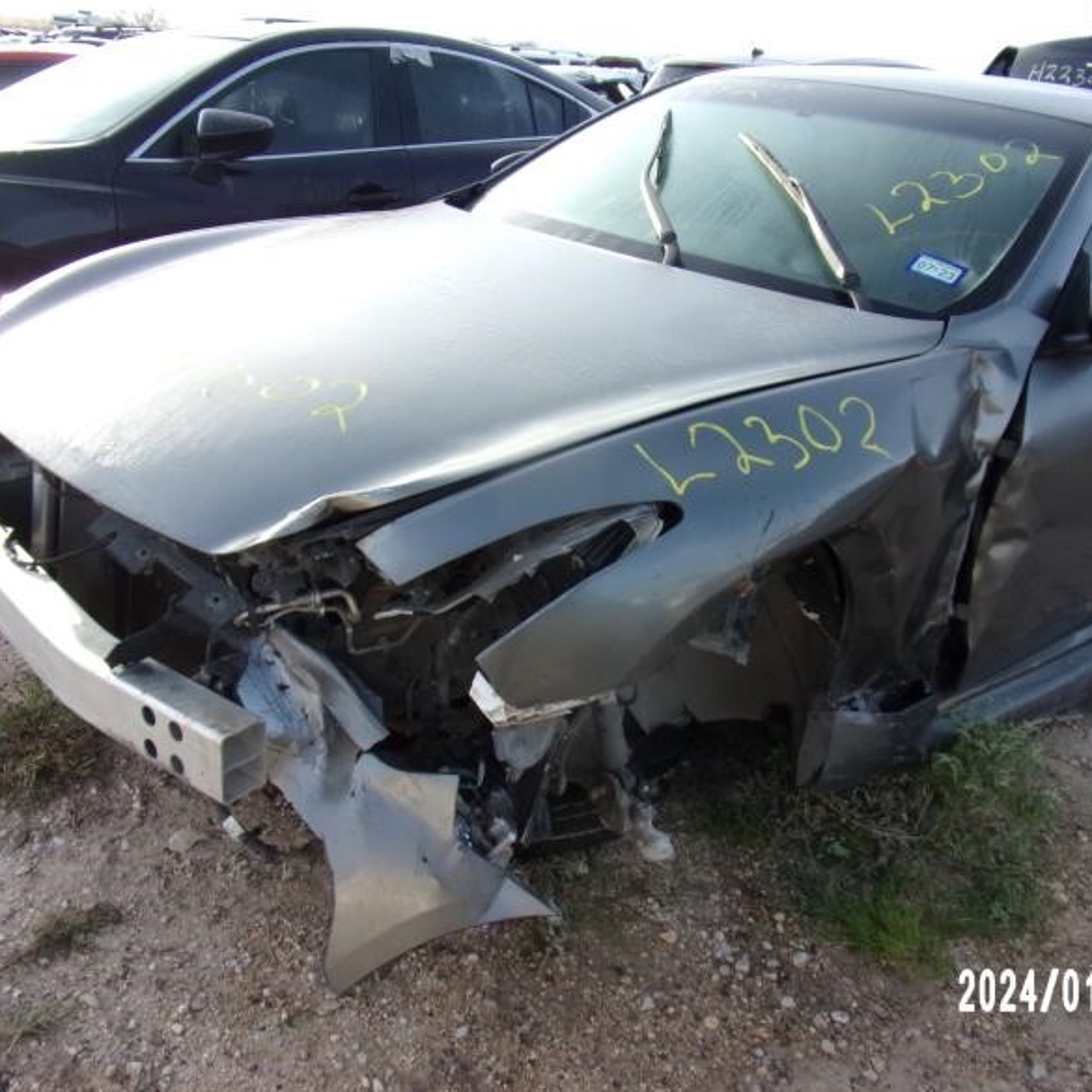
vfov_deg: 55.6
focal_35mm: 29
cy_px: 554
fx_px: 1035
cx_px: 637
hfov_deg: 55.3
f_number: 3.3
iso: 80
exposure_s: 1/280
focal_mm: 4.3
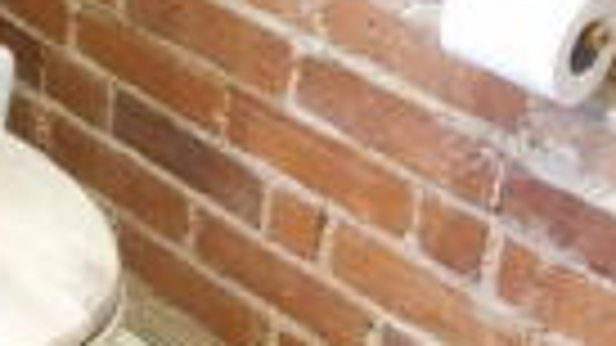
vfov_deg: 9.1
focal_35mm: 130
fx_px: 2123
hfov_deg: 16.2
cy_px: -160
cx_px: 25
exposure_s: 1/19.7
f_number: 2.8
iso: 400
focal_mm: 6
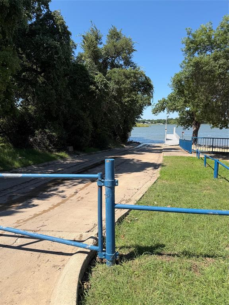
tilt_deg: -8.3
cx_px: 114
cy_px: 152
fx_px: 212
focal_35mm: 24
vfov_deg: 71.6
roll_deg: -0.1
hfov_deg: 56.8
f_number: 1.78
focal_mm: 6.76
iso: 80
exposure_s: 1/3584
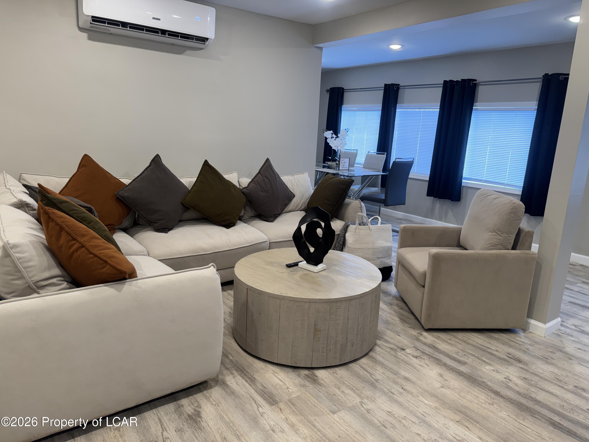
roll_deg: -3.6
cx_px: 294
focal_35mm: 24
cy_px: 221
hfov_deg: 71.6
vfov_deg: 56.8
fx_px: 408
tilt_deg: -11.3
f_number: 1.78
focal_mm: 6.76
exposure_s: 1/60
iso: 125
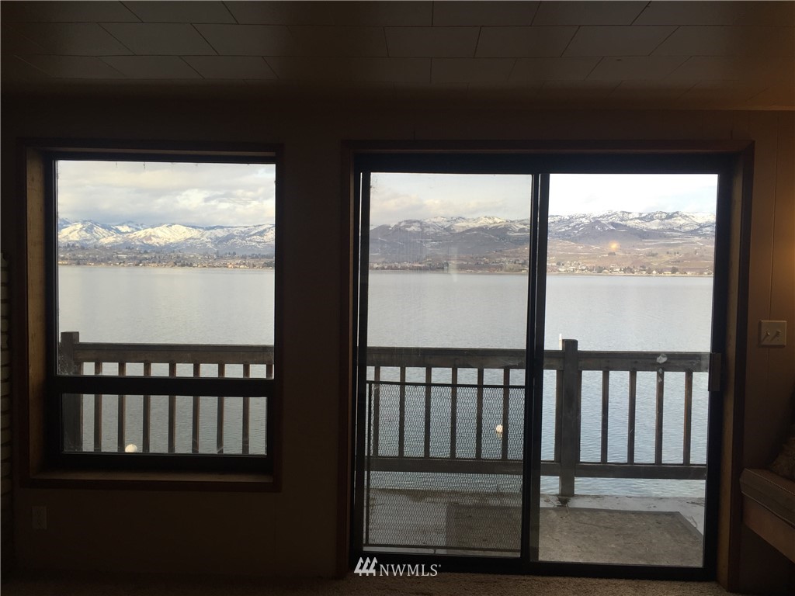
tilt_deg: -3.7
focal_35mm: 29
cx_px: 398
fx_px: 666
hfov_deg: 61.7
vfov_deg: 48.2
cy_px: 298
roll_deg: +0.6
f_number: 2.2
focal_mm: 4.15
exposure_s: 1/158
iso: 32
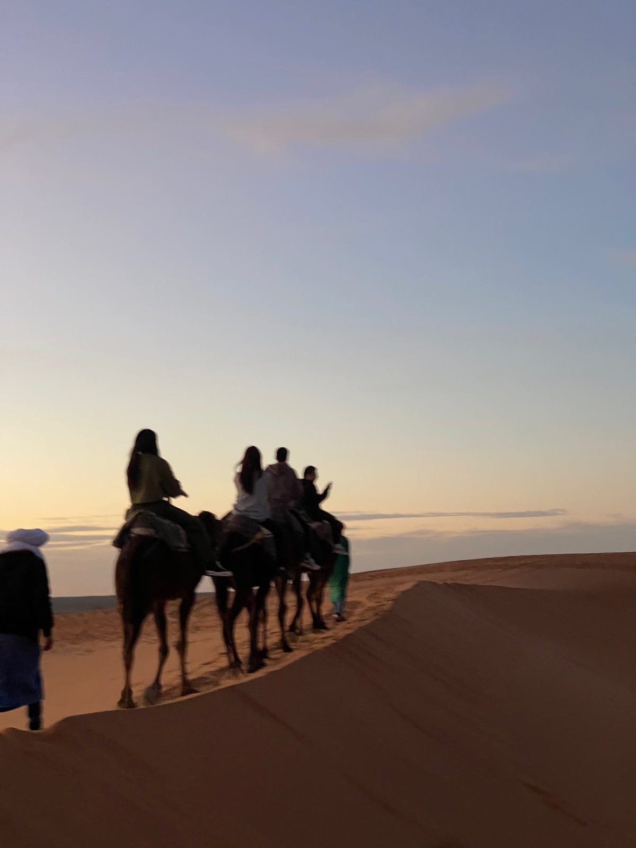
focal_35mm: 64
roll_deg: +6.4
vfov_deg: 30.3
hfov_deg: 22.9
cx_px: 318
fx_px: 1568
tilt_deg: +2.9
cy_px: 424
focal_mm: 7.5
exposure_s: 1/61
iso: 200
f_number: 2.2
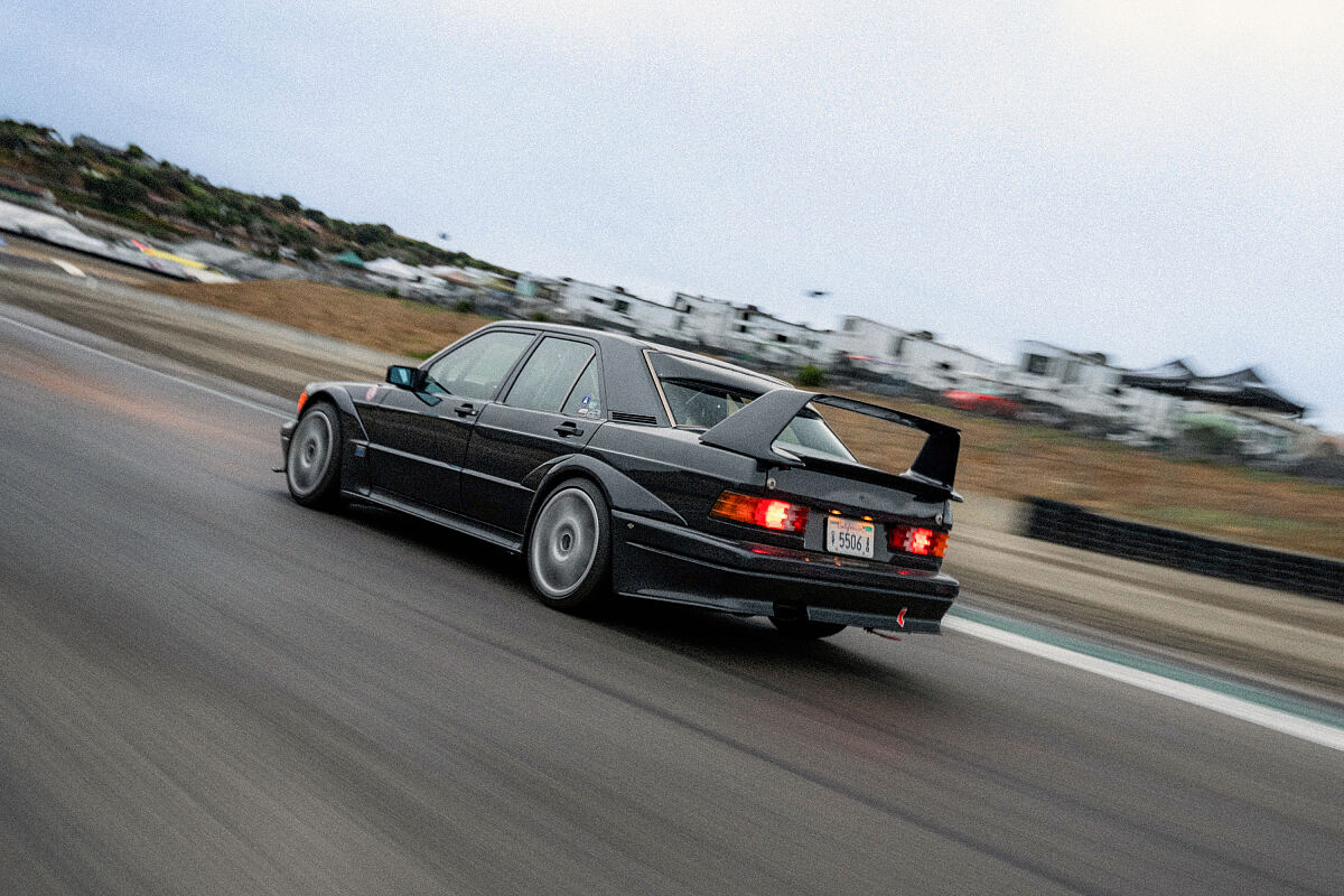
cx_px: 672
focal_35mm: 30
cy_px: 448
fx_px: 1120
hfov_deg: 61.9
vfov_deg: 43.6
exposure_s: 1/30
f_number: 3.5
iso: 1600
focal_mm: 30
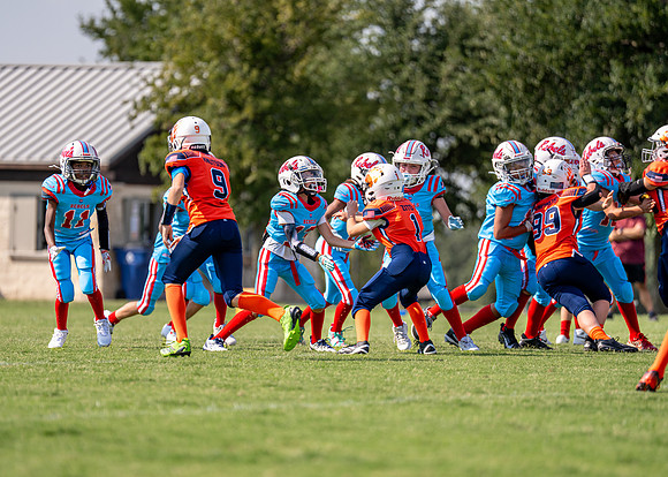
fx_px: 4434
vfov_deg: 6.2
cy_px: 263
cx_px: 272
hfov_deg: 8.6
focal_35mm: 234
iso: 125
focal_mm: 200
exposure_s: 1/2000
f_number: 2.8
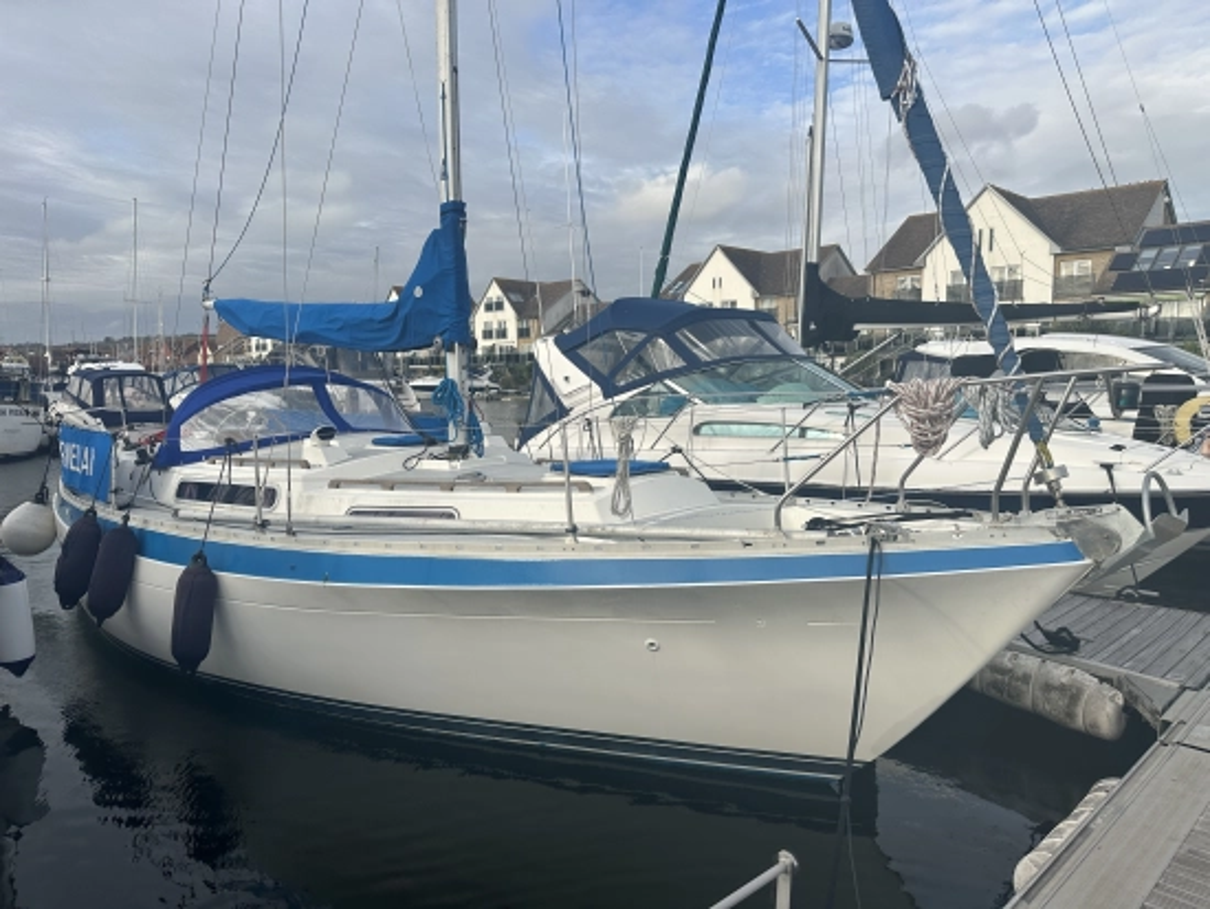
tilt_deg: -5.3
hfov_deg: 71.6
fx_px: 839
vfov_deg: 56.9
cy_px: 454
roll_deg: +0.2
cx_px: 605
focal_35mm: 24
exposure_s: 1/3247
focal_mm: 6.86
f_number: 1.78
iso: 80
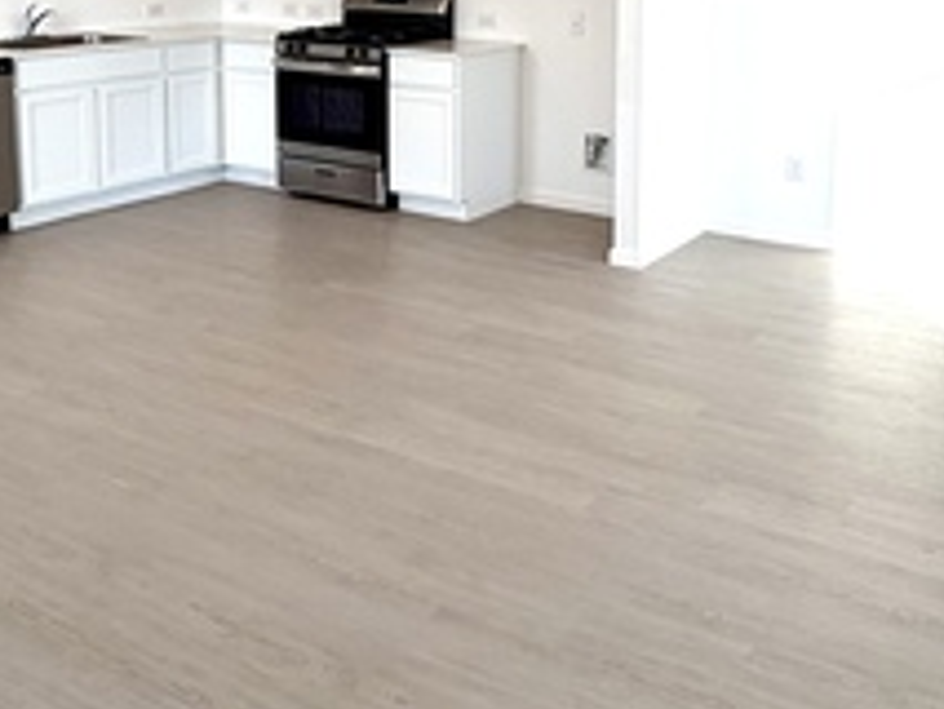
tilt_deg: -6.7
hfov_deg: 44.7
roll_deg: -0.6
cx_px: 523
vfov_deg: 32.7
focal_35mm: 42
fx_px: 1146
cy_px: 75
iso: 40
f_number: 2.2
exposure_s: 1/157
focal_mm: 2.22
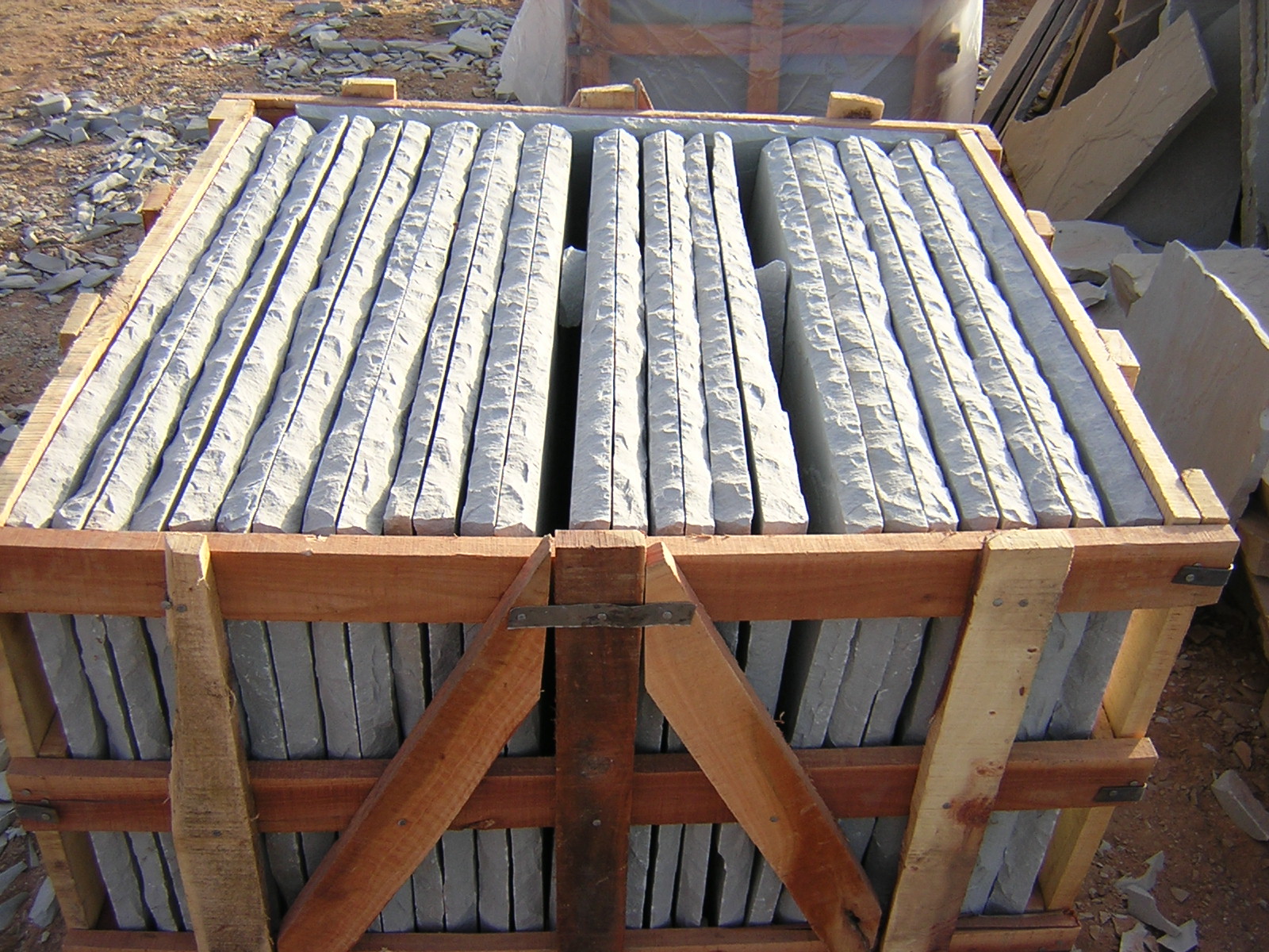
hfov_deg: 51.4
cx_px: 634
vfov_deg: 39.7
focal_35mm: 36
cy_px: 476
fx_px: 1320
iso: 100
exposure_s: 1/332
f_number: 2.6
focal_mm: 4.7
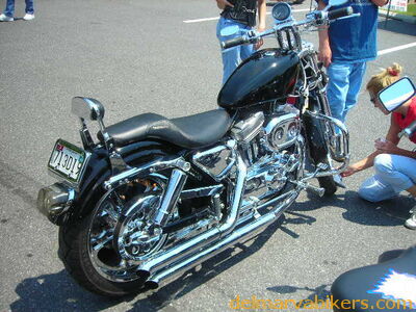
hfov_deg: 49.0
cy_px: 156
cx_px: 208
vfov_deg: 37.7
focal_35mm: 38
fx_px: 457
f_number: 3.2
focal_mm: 6.3
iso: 50
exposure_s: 1/360
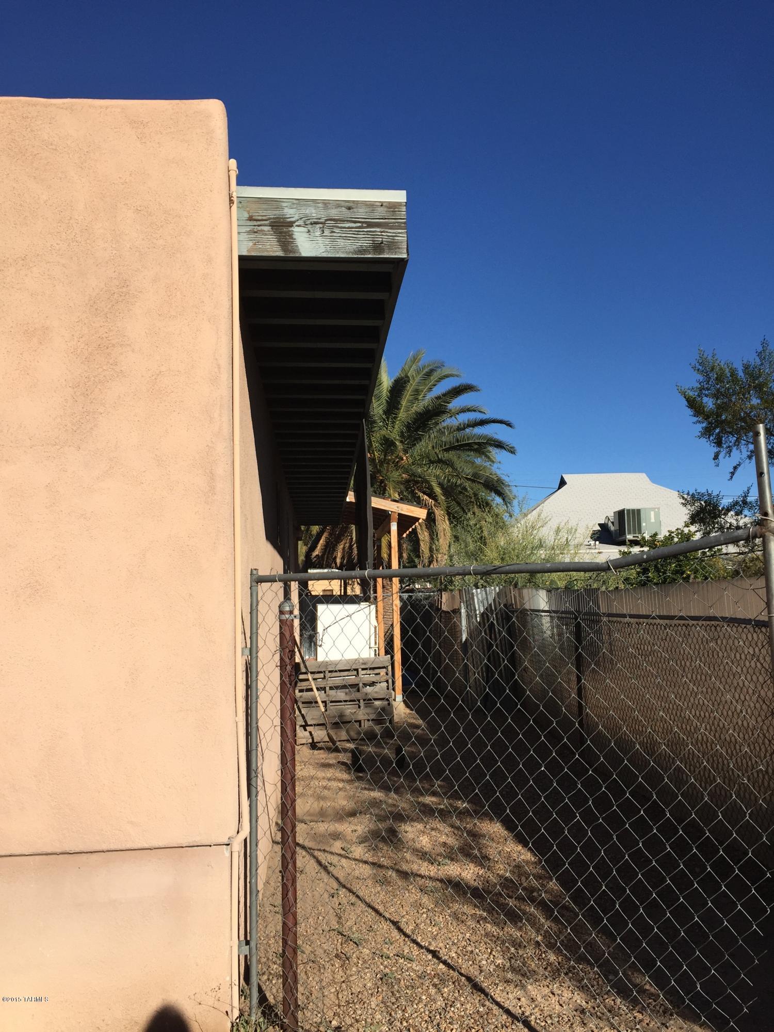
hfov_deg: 48.2
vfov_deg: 61.7
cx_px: 387
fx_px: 865
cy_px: 516
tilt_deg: +4.4
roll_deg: +1.9
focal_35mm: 29
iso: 32
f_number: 2.2
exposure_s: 1/3049
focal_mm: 4.15
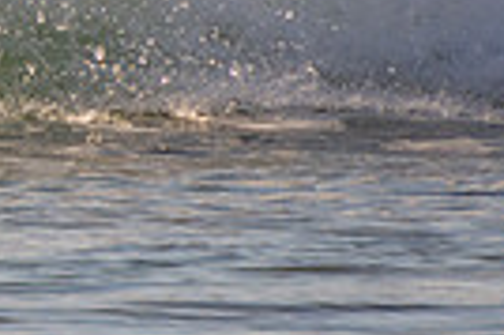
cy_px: -205
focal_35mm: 2601
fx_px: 36369
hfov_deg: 0.8
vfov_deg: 0.5
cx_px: -425
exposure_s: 1/1250
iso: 400
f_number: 5.6
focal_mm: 400
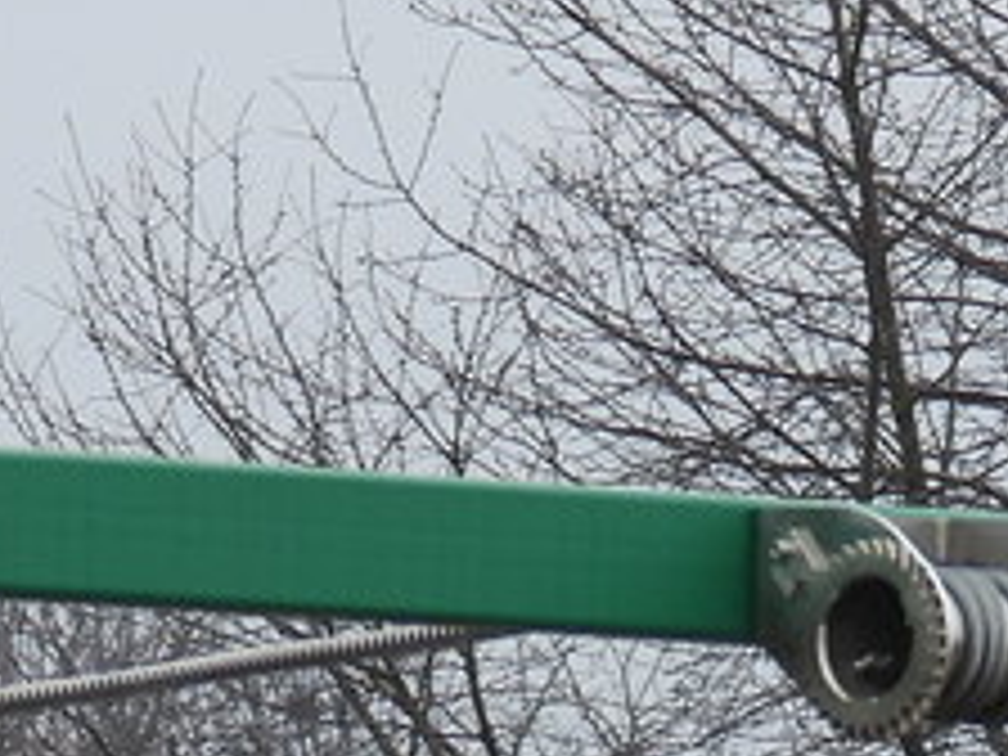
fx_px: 33546
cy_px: 1966
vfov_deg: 1.3
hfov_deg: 1.7
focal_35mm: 1152
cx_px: 842
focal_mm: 38.6
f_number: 4.5
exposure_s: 1/200
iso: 100
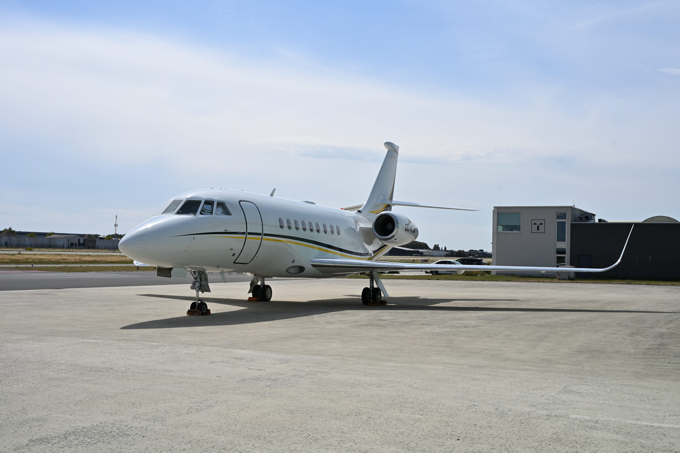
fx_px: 756
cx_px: 340
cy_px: 226
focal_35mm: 40
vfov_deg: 33.4
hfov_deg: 48.5
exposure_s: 1/800
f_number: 11
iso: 200
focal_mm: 40
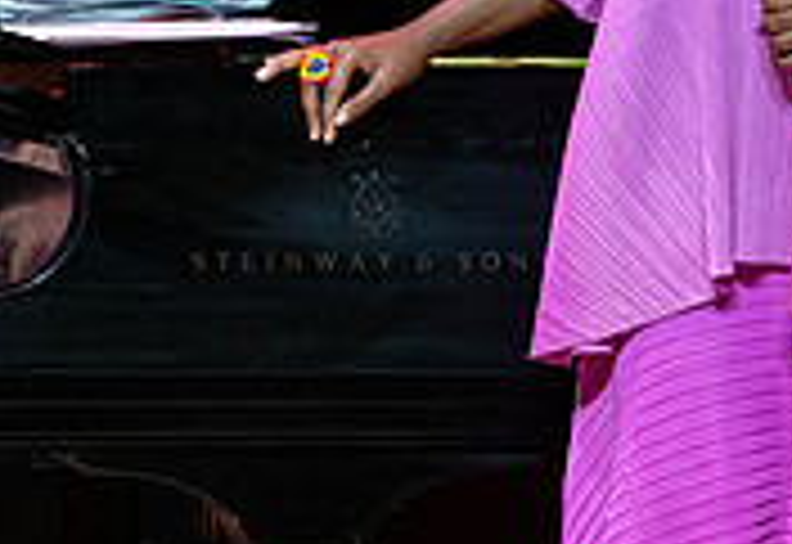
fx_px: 32963
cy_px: 334
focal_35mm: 1484
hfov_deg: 1.4
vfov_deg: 0.9
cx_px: 1477
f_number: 8
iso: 4000
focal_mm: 400
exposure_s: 1/320
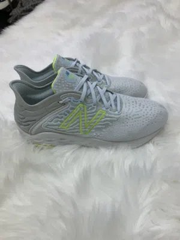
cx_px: 90
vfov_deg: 61.7
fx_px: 201
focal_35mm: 29
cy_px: 120
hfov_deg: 48.2
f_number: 1.8
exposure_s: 1/50
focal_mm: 3
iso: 64
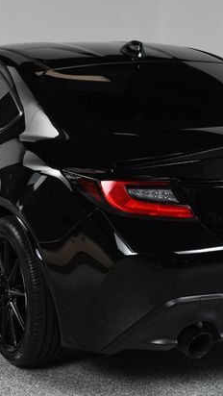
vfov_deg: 27.2
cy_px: 202
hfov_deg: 15.5
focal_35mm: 78
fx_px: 819
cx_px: 124
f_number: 10
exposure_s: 1/160
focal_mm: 32
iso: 100
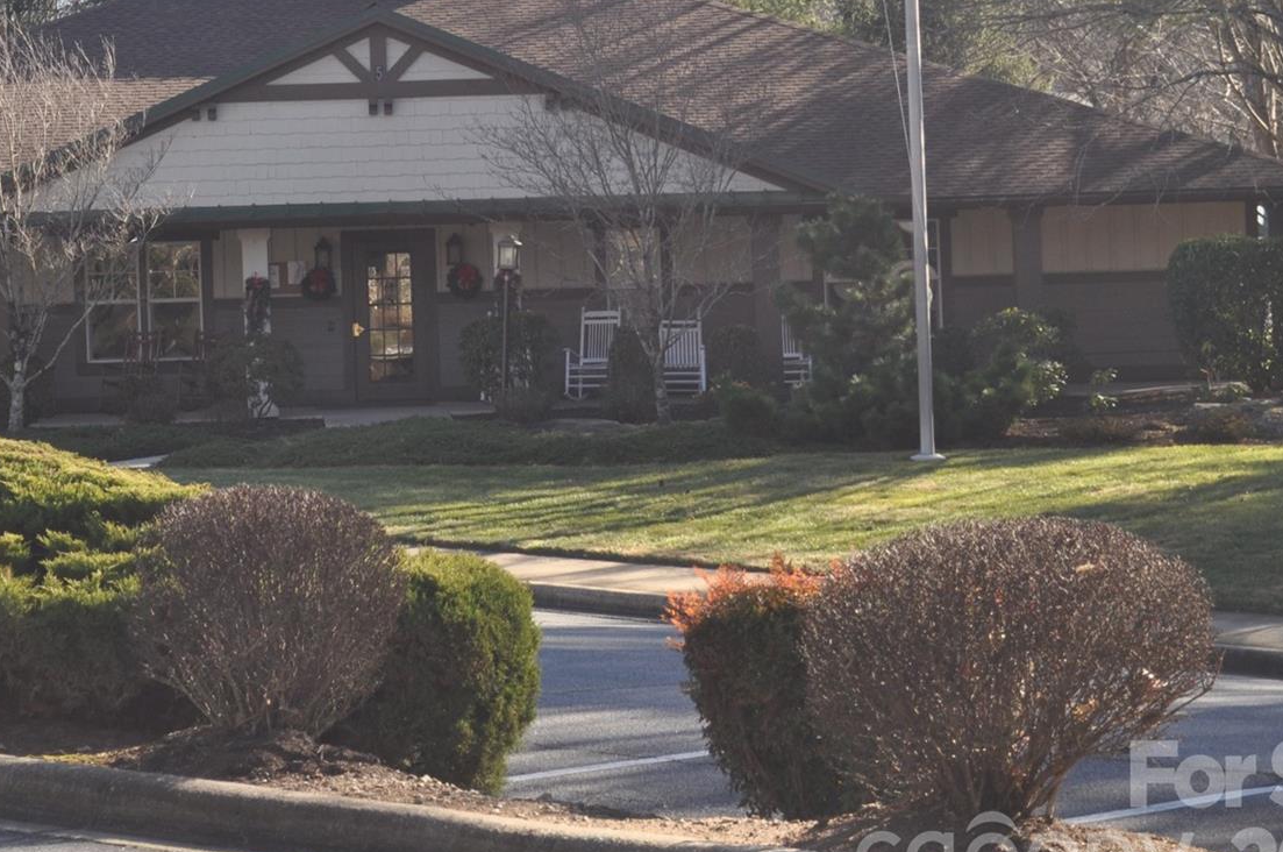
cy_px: 168
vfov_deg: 11.6
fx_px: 4164
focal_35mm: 117
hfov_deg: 17.4
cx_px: 322
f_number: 5.6
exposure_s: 1/125
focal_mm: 42
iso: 200
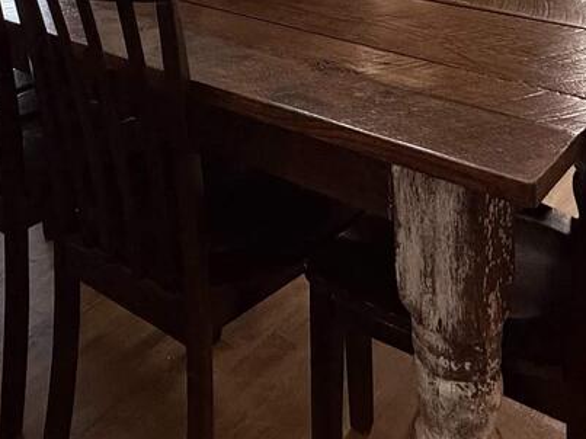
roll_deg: +1.2
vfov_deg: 23.4
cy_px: -217
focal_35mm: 50
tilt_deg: -1.1
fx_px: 846
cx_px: 222
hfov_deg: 38.0
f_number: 2.2
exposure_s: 1/60
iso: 640
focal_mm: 2.22
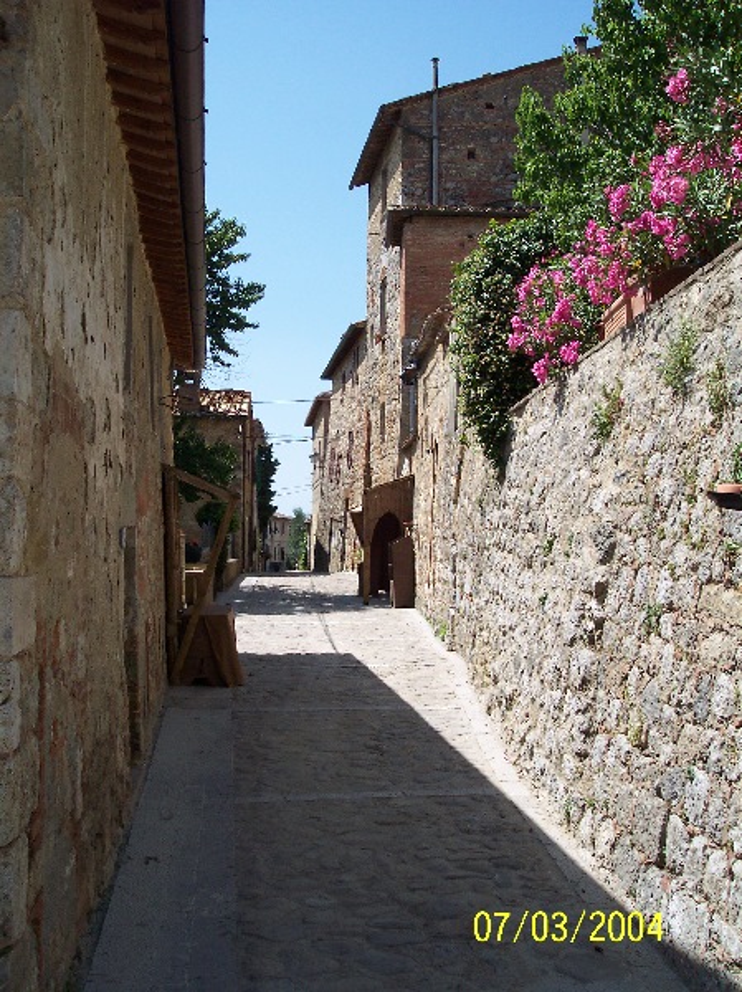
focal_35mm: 38
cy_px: 496
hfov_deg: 37.7
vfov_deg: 49.0
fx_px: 1088
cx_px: 371
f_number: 4.8
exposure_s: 1/700
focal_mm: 8
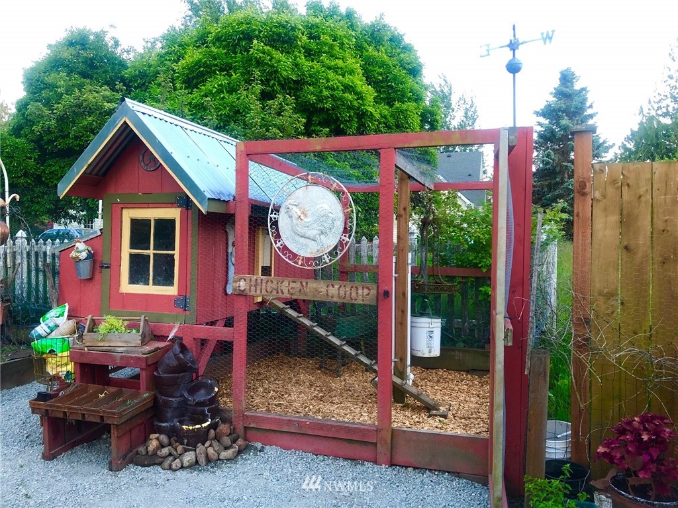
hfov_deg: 63.4
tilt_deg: -0.8
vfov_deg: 49.7
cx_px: 339
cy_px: 254
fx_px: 548
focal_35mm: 28
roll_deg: -0.9
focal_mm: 3.99
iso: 40
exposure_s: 1/20
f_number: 1.8
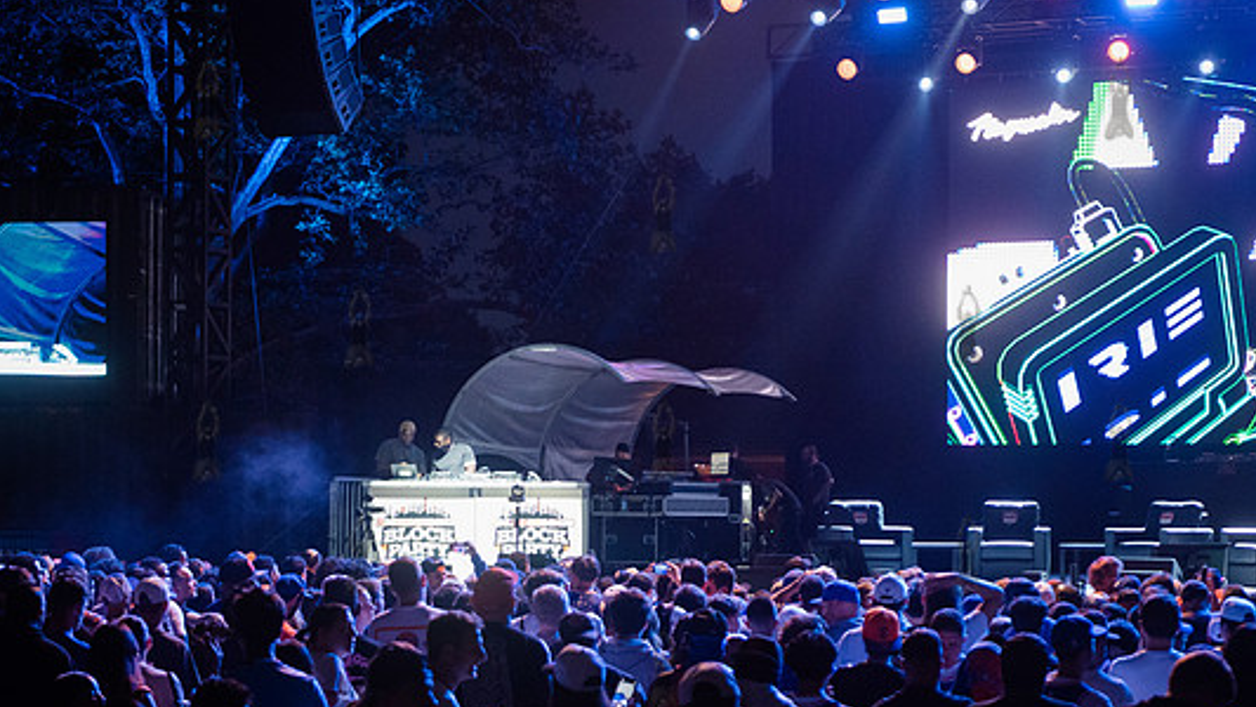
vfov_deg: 14.0
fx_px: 2865
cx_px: 674
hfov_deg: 24.7
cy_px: 475
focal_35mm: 86
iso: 5000
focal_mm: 70
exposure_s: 1/160
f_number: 3.2
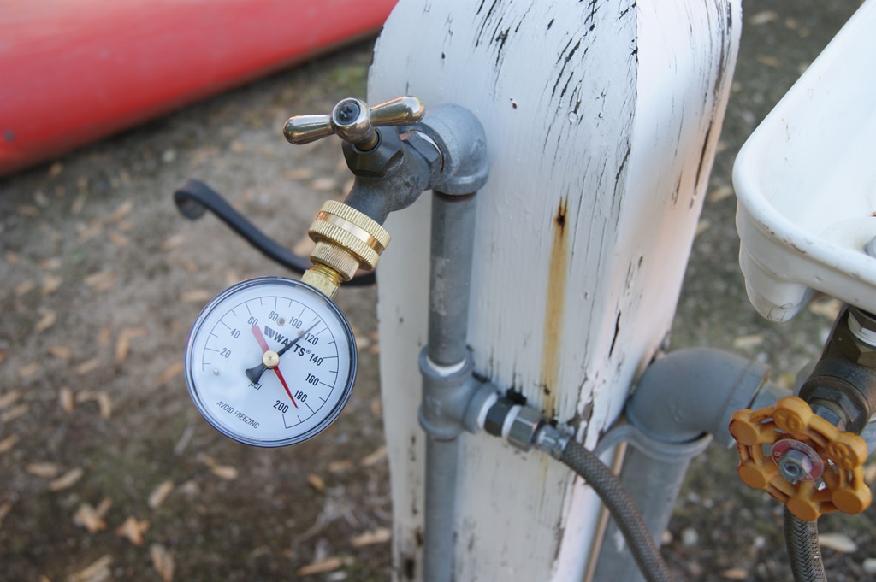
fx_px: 948
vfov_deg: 34.2
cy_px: 291
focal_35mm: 39
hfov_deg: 49.6
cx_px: 438
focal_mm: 26
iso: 100
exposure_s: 1/50
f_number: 5.6
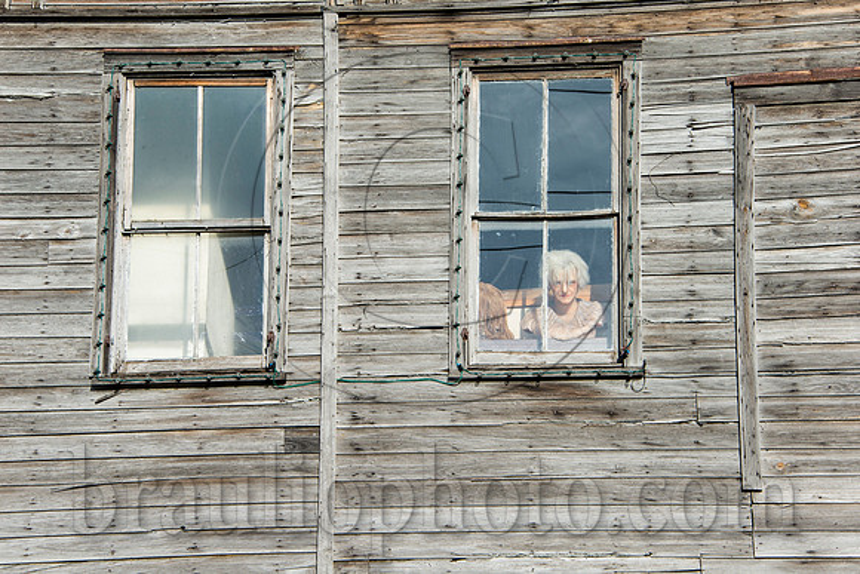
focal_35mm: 105
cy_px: 287
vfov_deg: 13.0
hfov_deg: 19.5
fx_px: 2509
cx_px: 430
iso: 200
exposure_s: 1/100
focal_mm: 105
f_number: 16
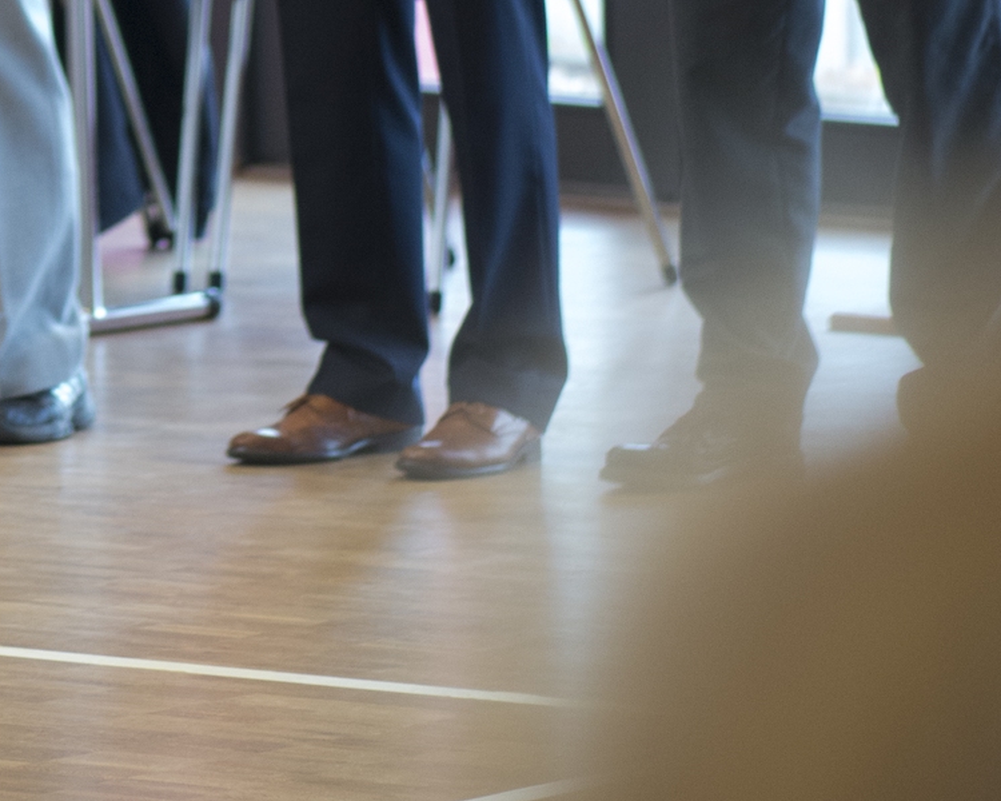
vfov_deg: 3.9
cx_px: -94
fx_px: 11673
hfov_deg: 4.9
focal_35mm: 394
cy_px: -274
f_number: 2.8
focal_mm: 105
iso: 2200
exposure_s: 1/125
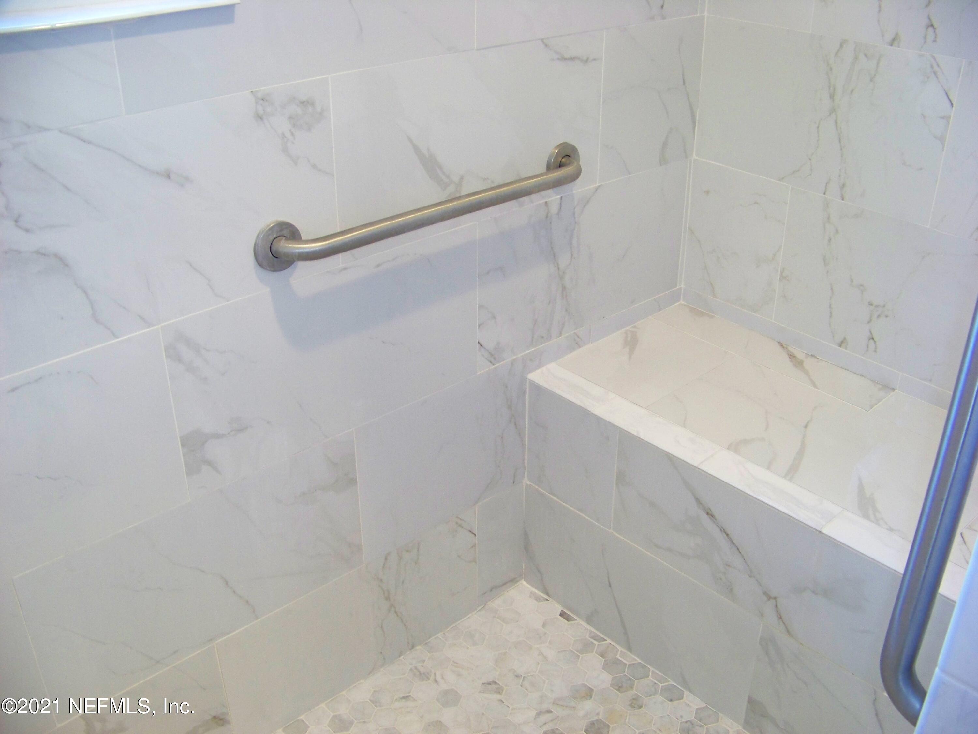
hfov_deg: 51.4
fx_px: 1017
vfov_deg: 39.7
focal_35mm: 36
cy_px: 367
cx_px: 489
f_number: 2.8
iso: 200
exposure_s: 1/30
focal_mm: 5.85
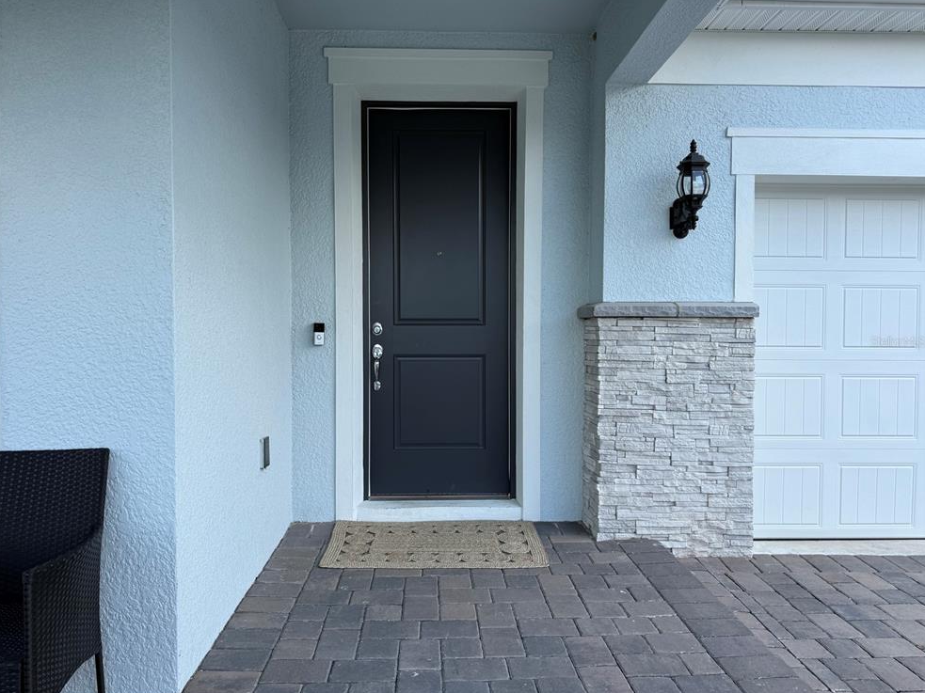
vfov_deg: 54.9
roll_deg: -0.3
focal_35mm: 25
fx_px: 668
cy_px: 341
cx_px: 446
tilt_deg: -1.7
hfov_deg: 69.4
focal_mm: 6.76
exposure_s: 1/1437
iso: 80
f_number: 1.78
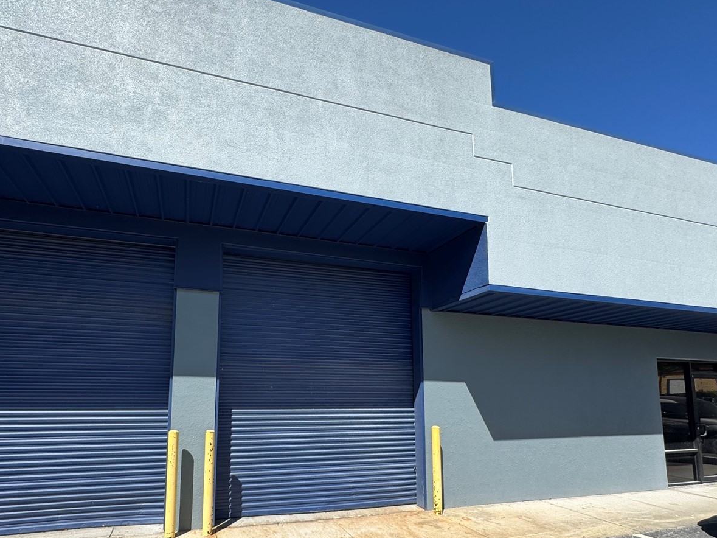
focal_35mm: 19
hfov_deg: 84.0
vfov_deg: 67.0
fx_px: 394
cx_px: 300
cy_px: 353
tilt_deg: +3.2
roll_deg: -0.6
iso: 40
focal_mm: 2.22
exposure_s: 1/944
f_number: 2.2
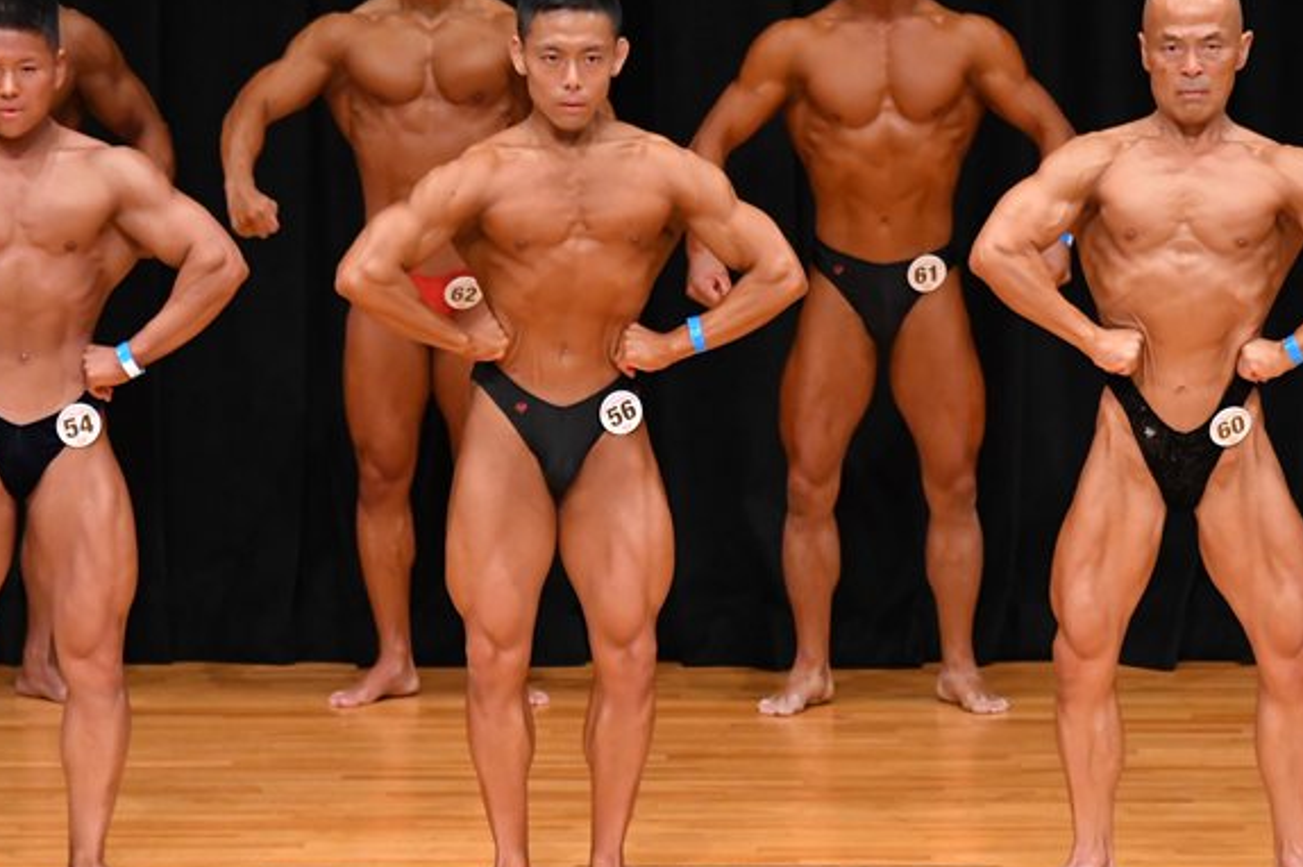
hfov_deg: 5.4
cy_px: 427
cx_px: 703
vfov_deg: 3.6
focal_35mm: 385
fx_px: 13926
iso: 4000
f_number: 5.6
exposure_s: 1/400
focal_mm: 190
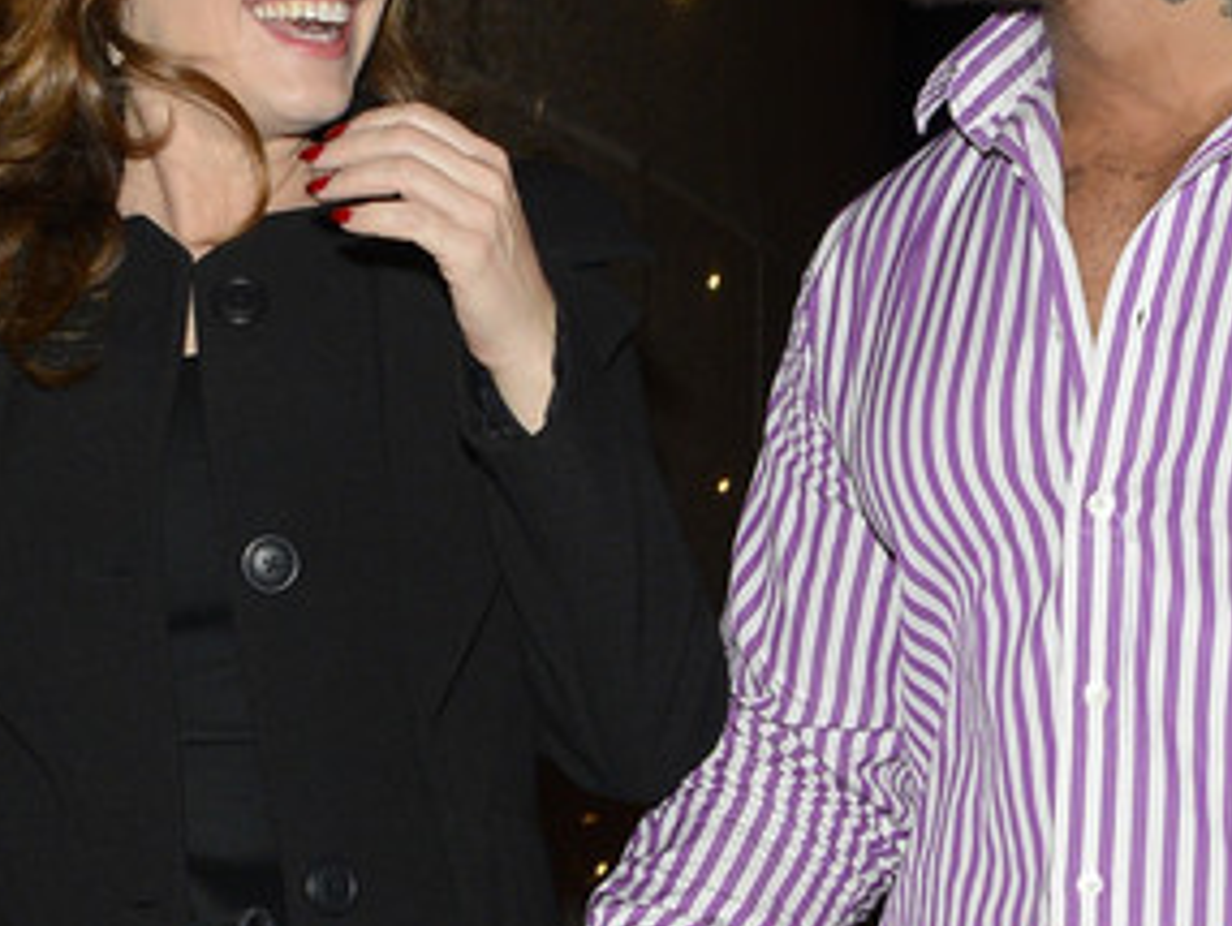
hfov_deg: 43.6
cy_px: 185
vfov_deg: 32.7
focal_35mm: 43
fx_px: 1532
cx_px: 724
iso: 1000
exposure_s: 1/250
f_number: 7.1
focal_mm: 20
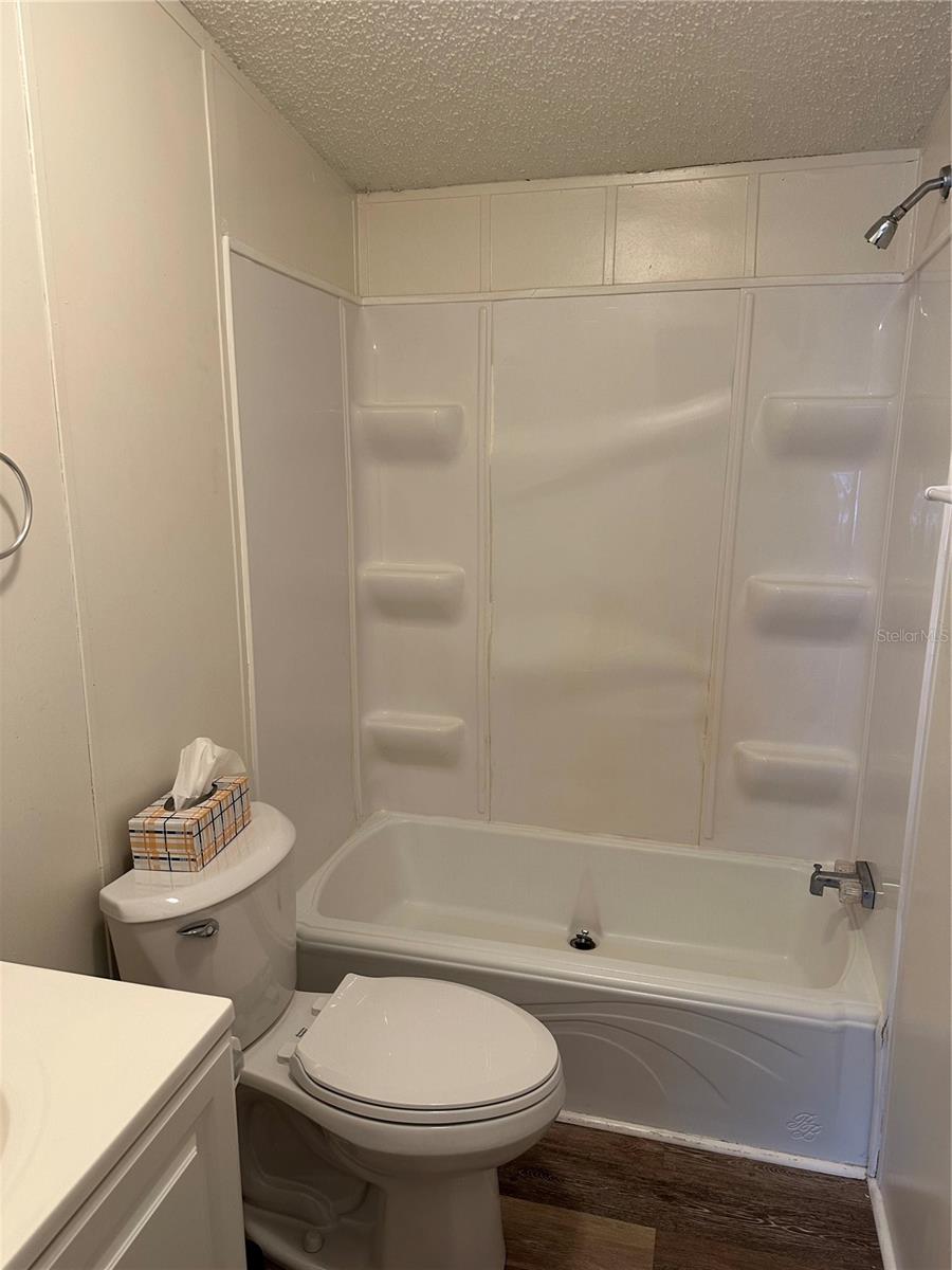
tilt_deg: -13.0
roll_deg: -1.6
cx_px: 476
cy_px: 635
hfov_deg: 56.8
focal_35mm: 24
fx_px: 880
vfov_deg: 71.6
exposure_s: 1/120
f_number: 1.78
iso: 160
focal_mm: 6.86
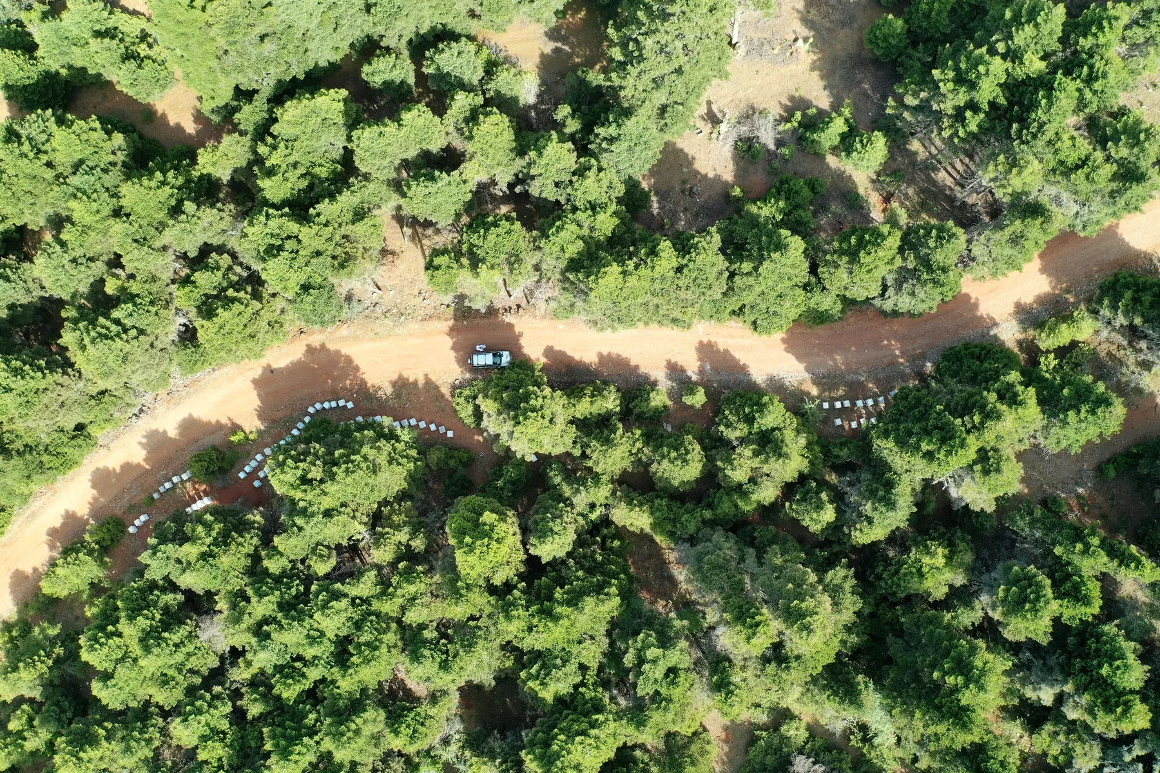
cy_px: 386
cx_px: 580
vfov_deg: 46.4
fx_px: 902
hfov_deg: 65.5
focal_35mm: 28
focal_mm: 10.26
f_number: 3.2
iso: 100
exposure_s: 1/30
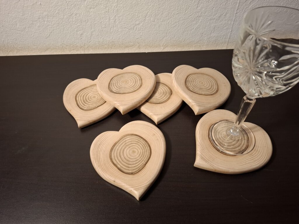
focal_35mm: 23
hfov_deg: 73.9
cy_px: 112
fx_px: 199
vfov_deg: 58.9
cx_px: 150
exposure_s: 1/50
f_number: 1.8
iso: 320
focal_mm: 5.54
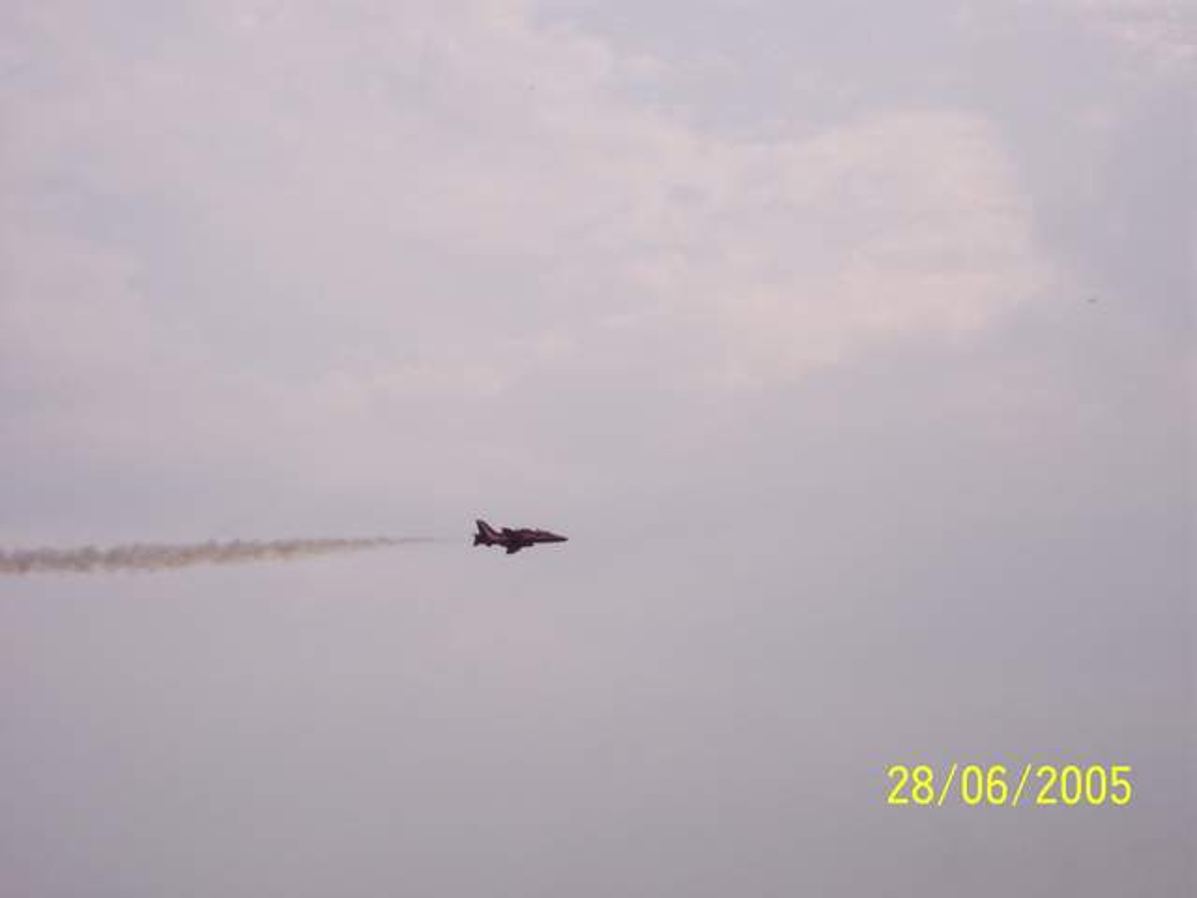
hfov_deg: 17.3
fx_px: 3942
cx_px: 598
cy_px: 449
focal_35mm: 114
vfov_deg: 13.0
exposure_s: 1/350
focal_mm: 24
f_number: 8
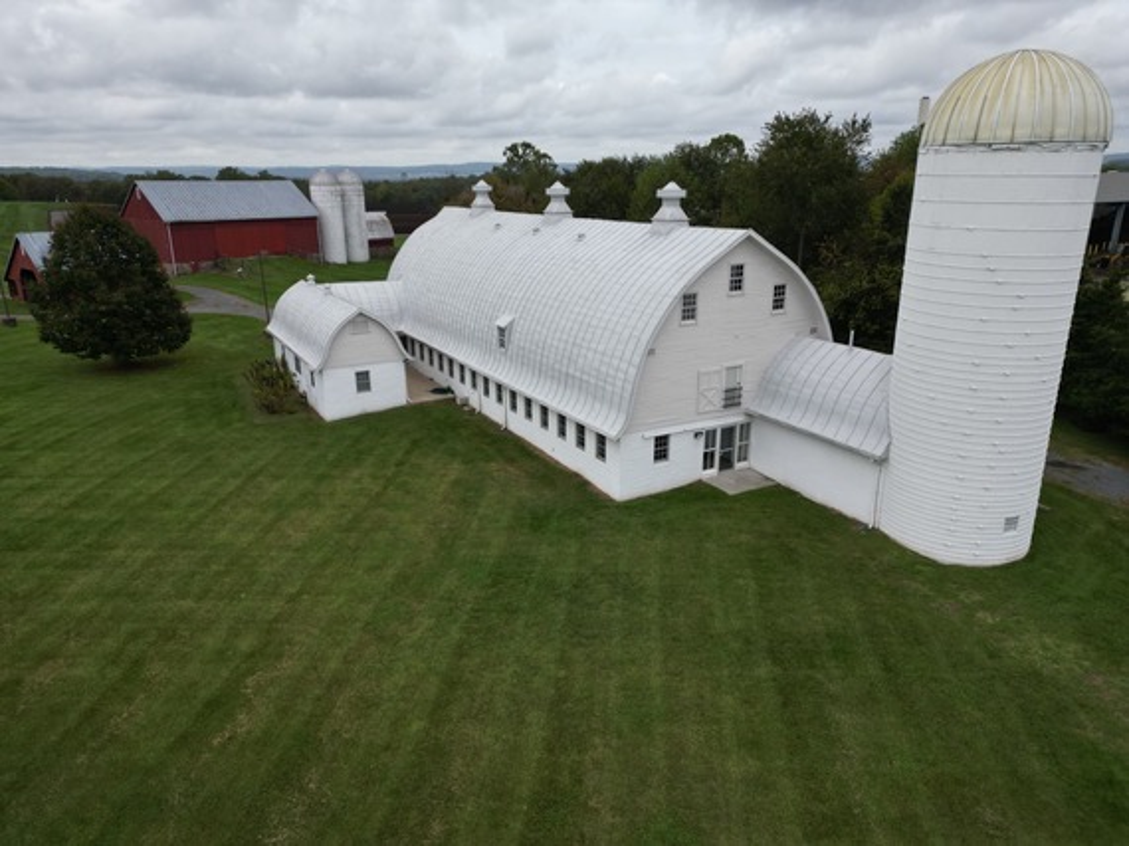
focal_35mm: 24
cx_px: 564
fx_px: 782
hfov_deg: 71.6
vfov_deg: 56.8
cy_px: 423
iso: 110
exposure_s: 1/2000
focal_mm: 6.72
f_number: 1.7
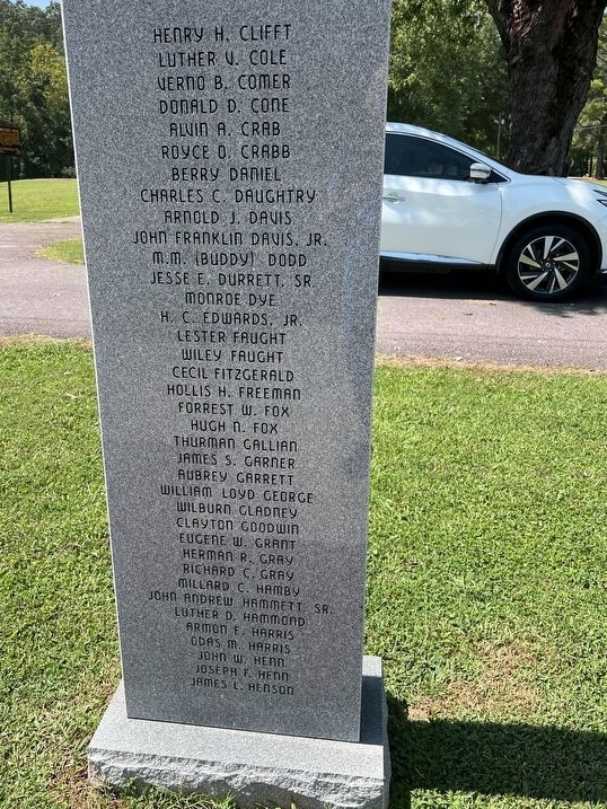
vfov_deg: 61.6
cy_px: 371
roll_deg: +0.0
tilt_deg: -17.9
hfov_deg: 48.2
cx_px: 279
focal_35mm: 29
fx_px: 678
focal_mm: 5.7
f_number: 1.5
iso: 50
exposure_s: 1/2083
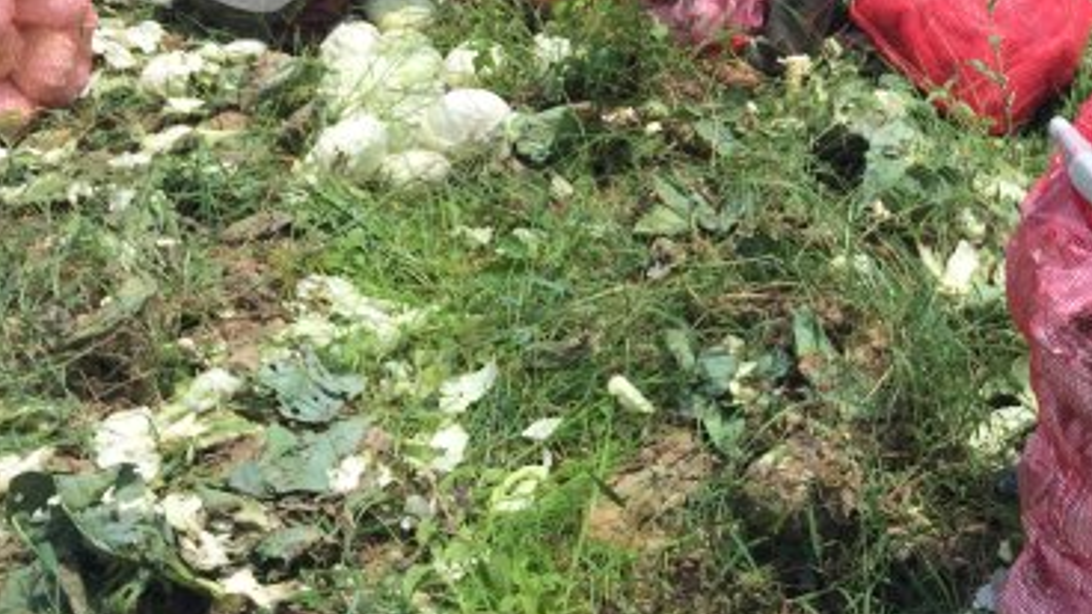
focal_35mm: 57
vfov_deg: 20.2
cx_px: 912
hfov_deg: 35.1
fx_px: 1650
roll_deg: -1.5
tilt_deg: -18.9
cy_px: -56
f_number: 2.2
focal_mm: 4.15
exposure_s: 1/1236
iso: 32
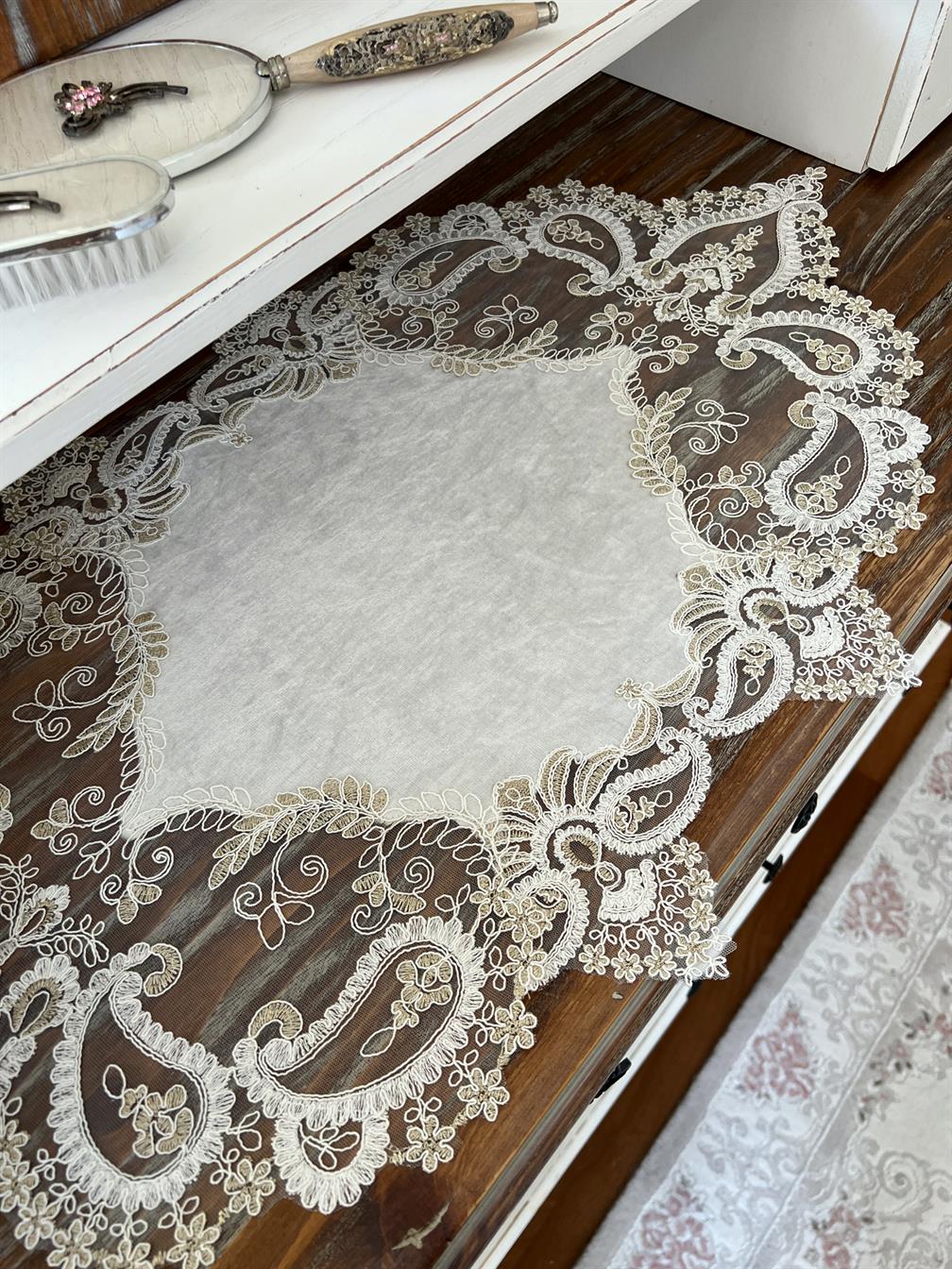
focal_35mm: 26
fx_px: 953
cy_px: 634
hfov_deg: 53.1
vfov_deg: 67.3
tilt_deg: -56.7
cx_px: 476
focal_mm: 5.7
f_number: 1.5
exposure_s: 1/100
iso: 100
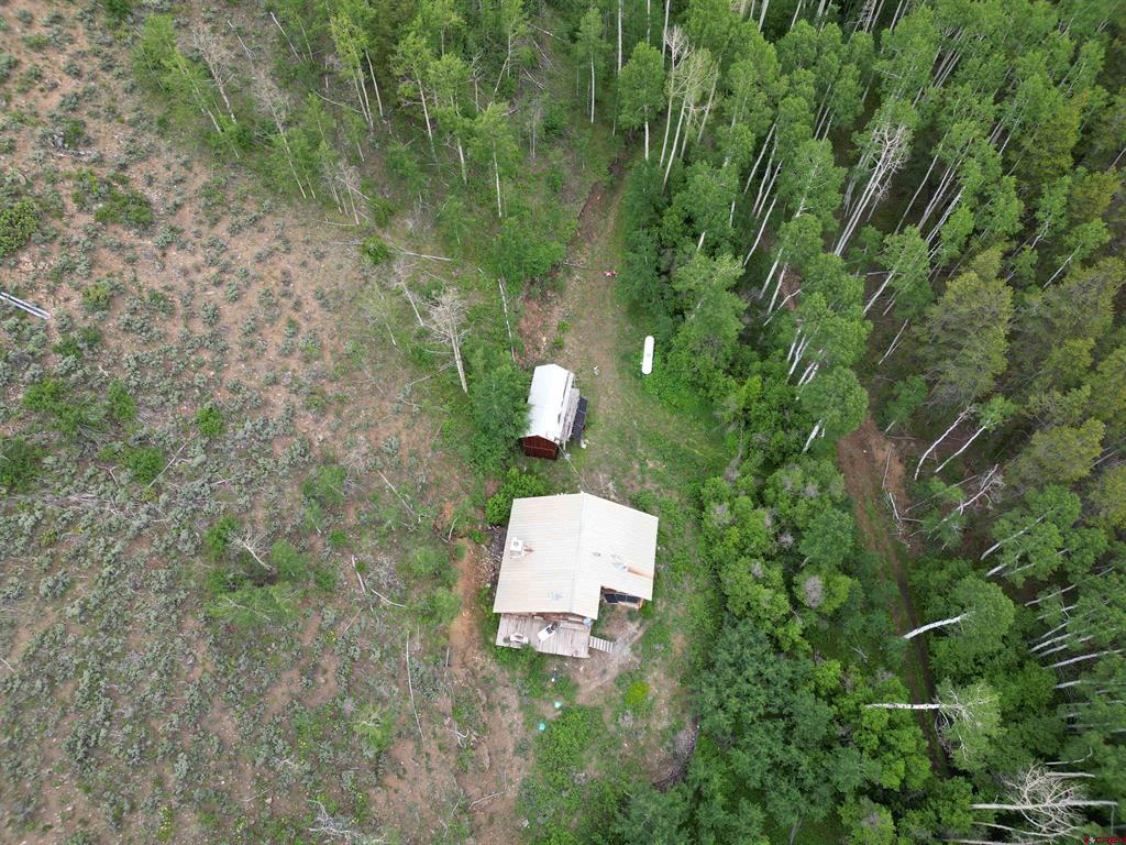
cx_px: 563
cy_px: 422
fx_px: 781
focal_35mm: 24
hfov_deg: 71.6
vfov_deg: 56.8
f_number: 1.7
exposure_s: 1/320
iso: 110
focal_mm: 6.72
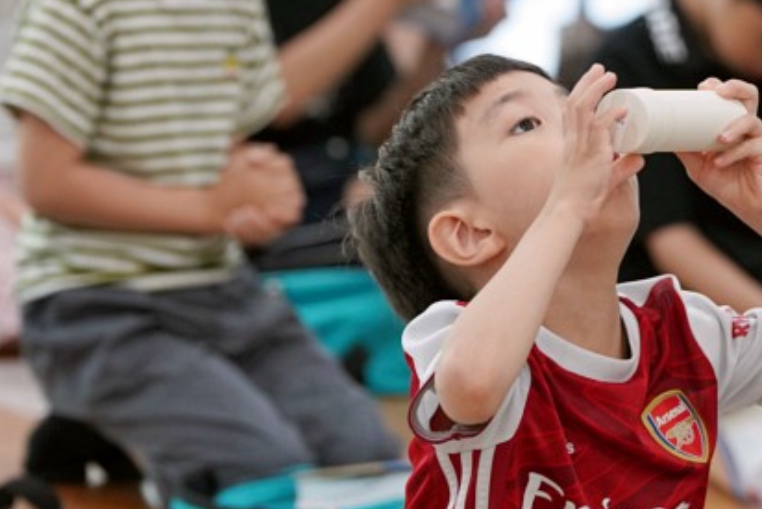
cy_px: 361
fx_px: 9253
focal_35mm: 437
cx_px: 586
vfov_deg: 3.1
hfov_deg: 4.7
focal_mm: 200
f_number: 4
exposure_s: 1/250
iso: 2500
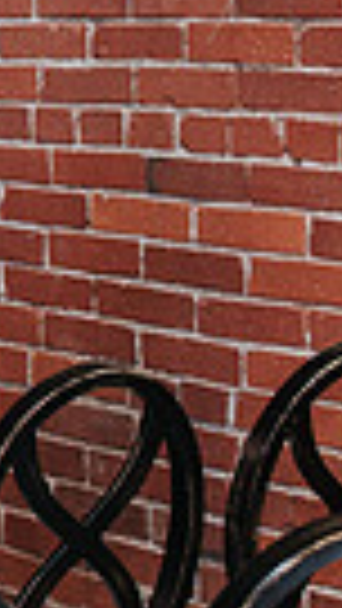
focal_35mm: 176
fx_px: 2836
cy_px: 48
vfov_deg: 12.1
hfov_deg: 6.0
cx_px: -945
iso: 800
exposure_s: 1/200
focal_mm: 35
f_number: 3.2
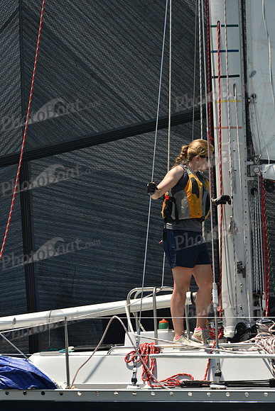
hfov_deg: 2.3
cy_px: 206
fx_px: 6870
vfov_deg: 3.4
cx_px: 138
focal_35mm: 600
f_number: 8
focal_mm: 600
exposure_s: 1/1600
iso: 320
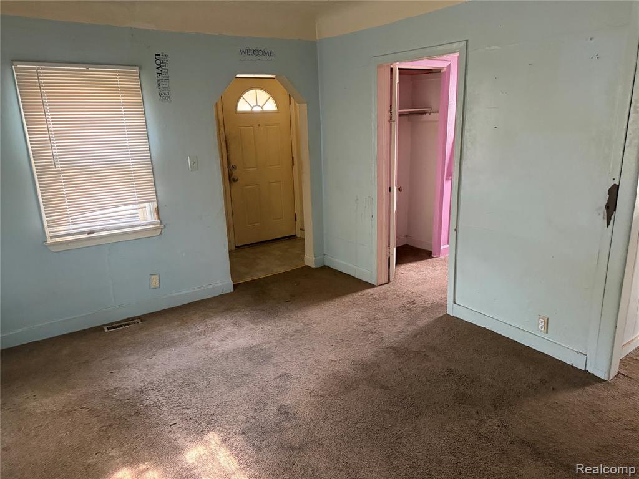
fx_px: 443
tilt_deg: -14.2
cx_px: 320
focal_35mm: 24
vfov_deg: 56.8
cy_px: 240
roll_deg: +3.1
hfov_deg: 71.6
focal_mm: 6.76
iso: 800
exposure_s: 1/60
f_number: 1.78
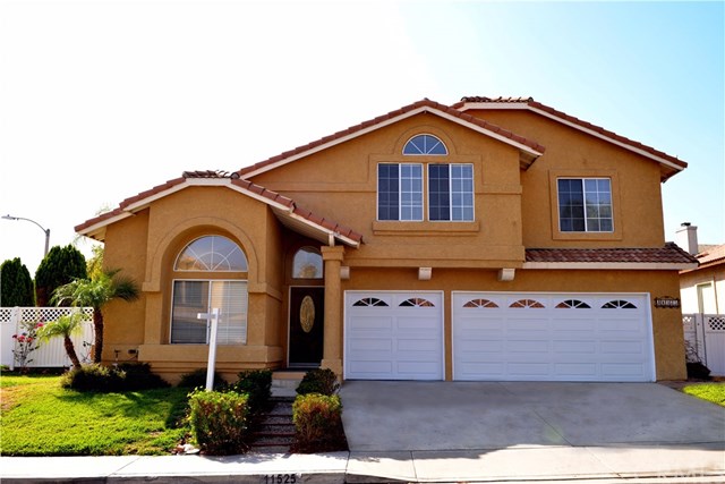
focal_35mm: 29
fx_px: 584
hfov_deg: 63.6
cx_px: 362
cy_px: 242
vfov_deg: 45.0
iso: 320
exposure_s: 1/200
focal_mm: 29
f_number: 13
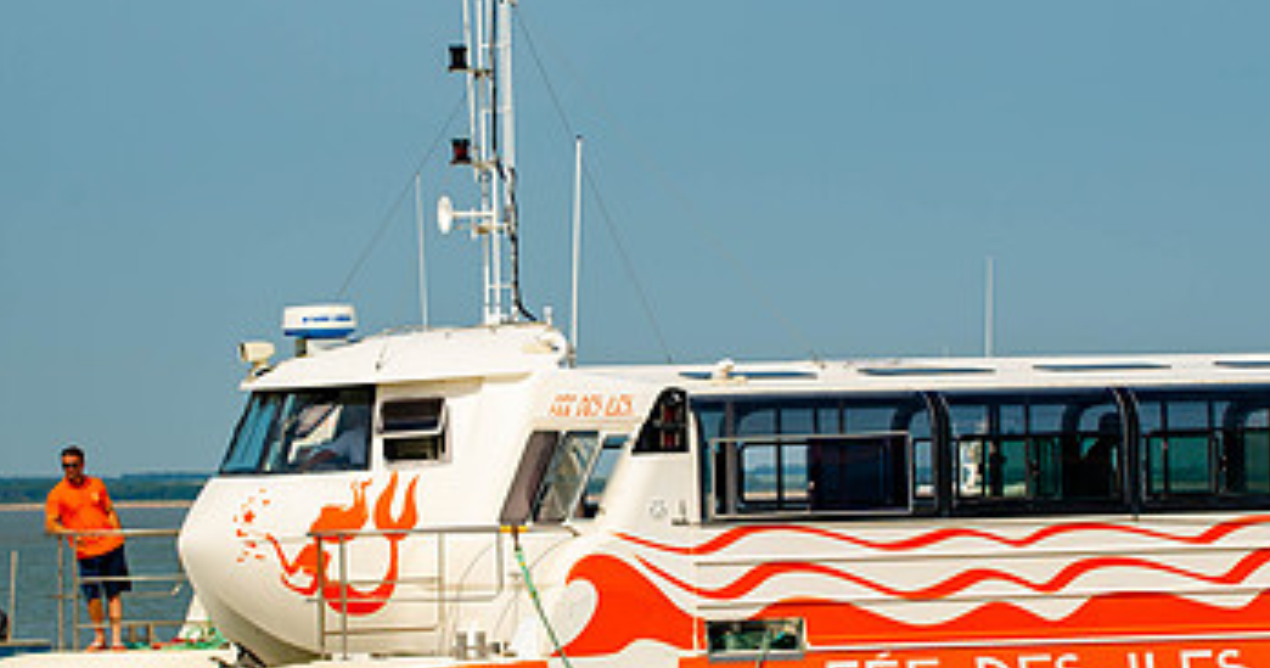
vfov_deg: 4.1
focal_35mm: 283
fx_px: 9385
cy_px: 446
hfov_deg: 7.7
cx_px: 633
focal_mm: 150
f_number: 10
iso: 100
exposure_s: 1/400
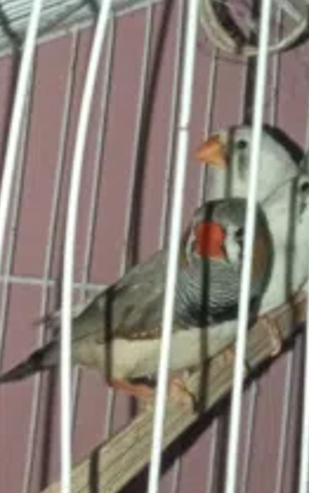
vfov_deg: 22.1
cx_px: 328
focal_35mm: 93
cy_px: 130
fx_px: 1251
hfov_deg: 13.8
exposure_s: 1/25
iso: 1293
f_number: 1.8
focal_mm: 4.22
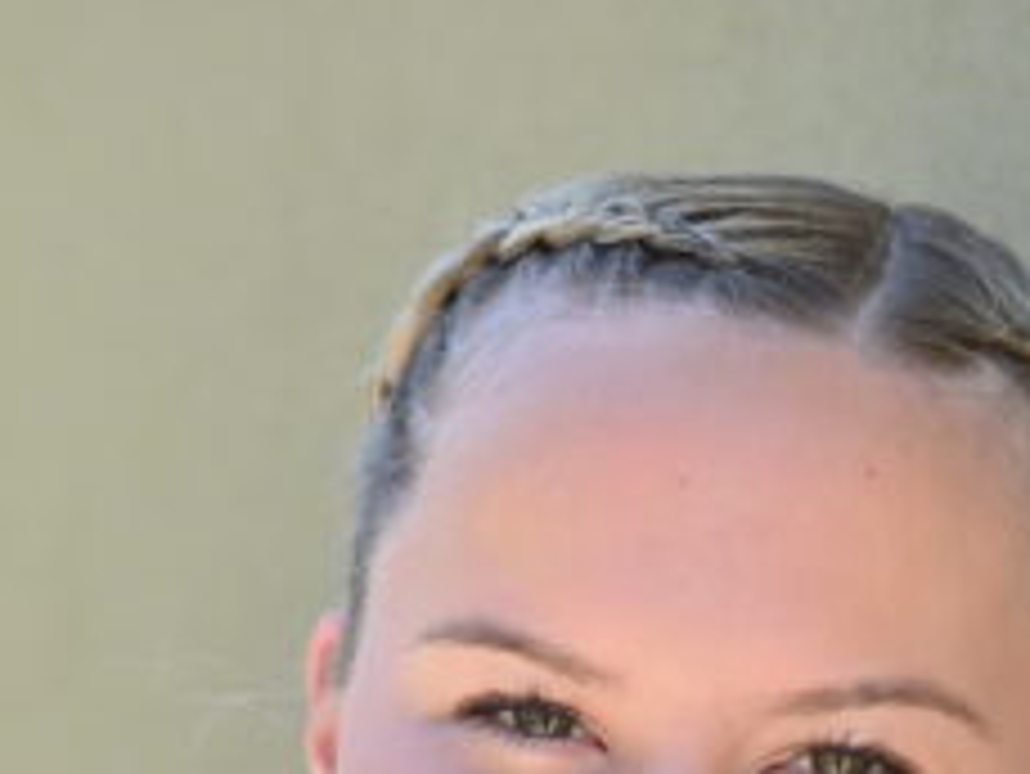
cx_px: 67
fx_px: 6401
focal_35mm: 215
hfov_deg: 9.2
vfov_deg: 6.7
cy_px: 1420
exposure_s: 1/800
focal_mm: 50
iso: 100
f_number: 2.2
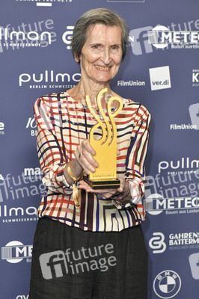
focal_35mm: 70
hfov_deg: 19.4
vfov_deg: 28.9
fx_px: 581
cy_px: 150
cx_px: 100
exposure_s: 1/250
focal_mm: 70
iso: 2000
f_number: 6.3
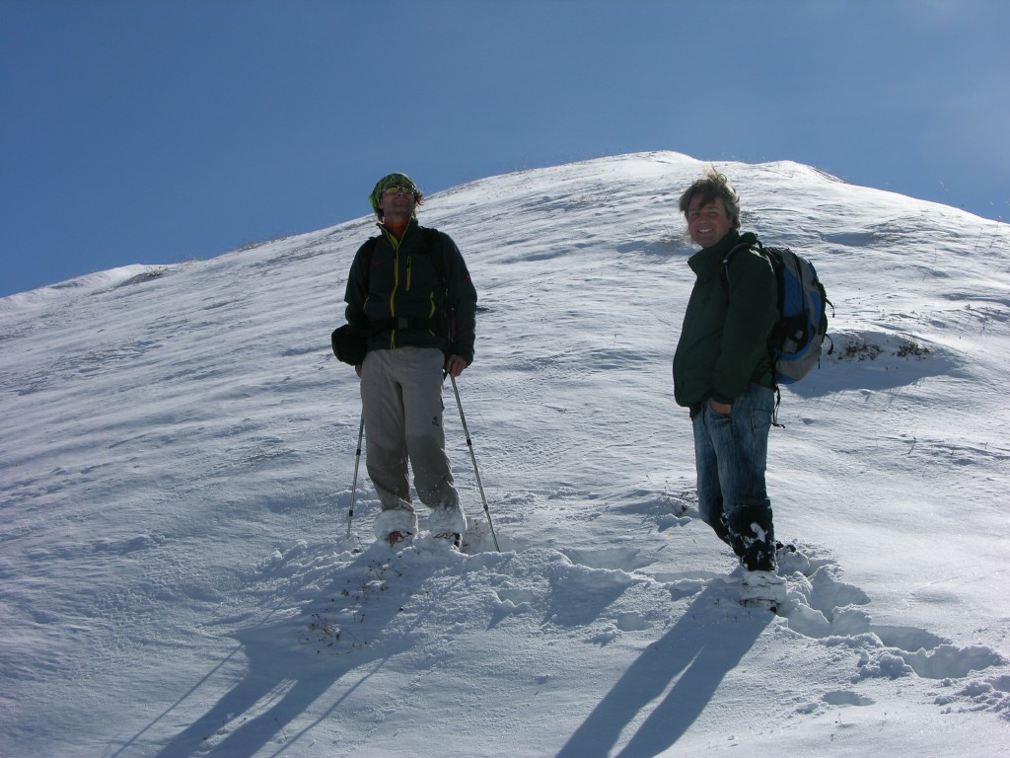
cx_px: 505
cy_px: 379
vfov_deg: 21.0
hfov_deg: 27.8
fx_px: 2042
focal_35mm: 70
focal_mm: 17.8
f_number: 7.4
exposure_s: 1/476
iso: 50
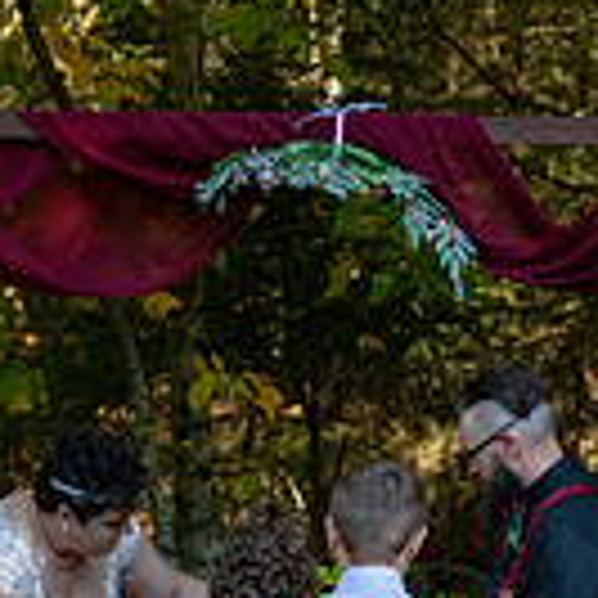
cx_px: 268
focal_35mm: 166
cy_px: 769
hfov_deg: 10.5
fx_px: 3244
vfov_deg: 10.3
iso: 6400
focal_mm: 58
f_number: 4
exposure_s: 1/5000
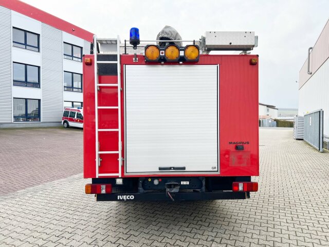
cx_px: 164
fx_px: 247
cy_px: 124
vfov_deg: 53.1
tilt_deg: -0.3
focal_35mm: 26
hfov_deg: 67.3
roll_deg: -1.3
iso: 50
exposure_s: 1/1147
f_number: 1.5
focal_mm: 5.7
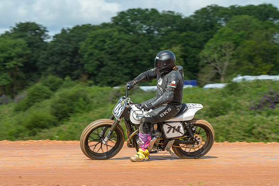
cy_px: 93
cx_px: 140
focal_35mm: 154
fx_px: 1193
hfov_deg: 13.3
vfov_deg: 8.9
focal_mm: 103
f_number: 5
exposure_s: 1/320
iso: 64
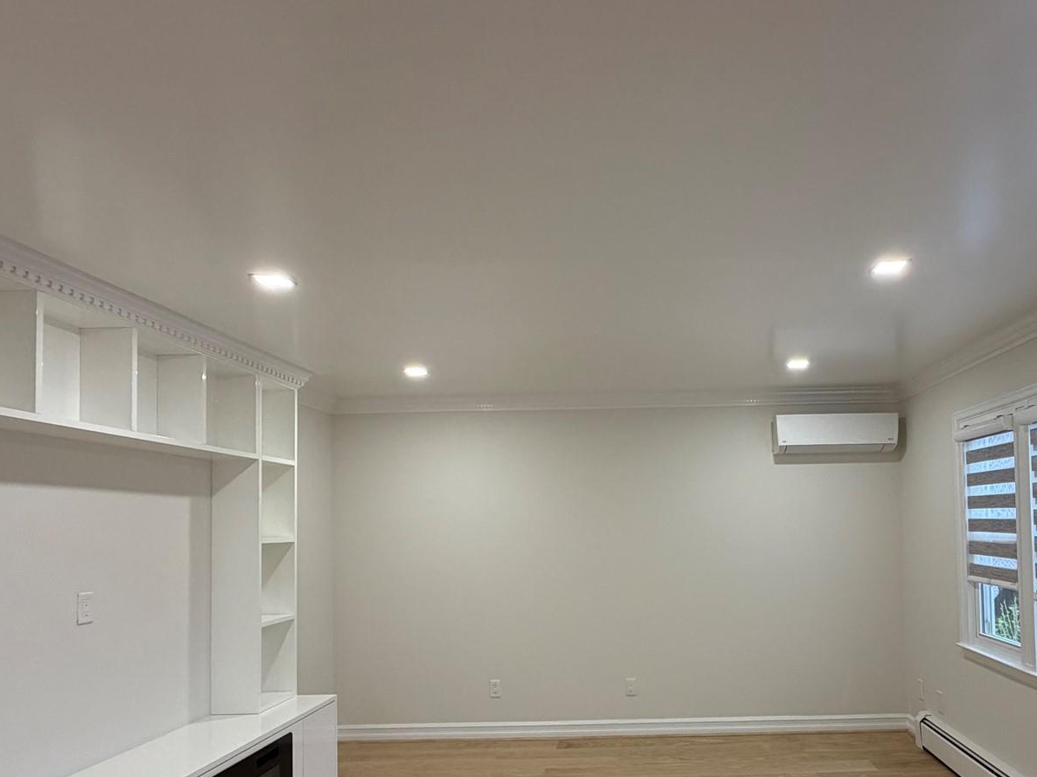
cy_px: 500
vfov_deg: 55.9
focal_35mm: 24
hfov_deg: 70.3
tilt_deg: +1.2
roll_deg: +1.5
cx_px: 655
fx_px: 719
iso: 200
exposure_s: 1/120
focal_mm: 2.22
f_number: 2.2
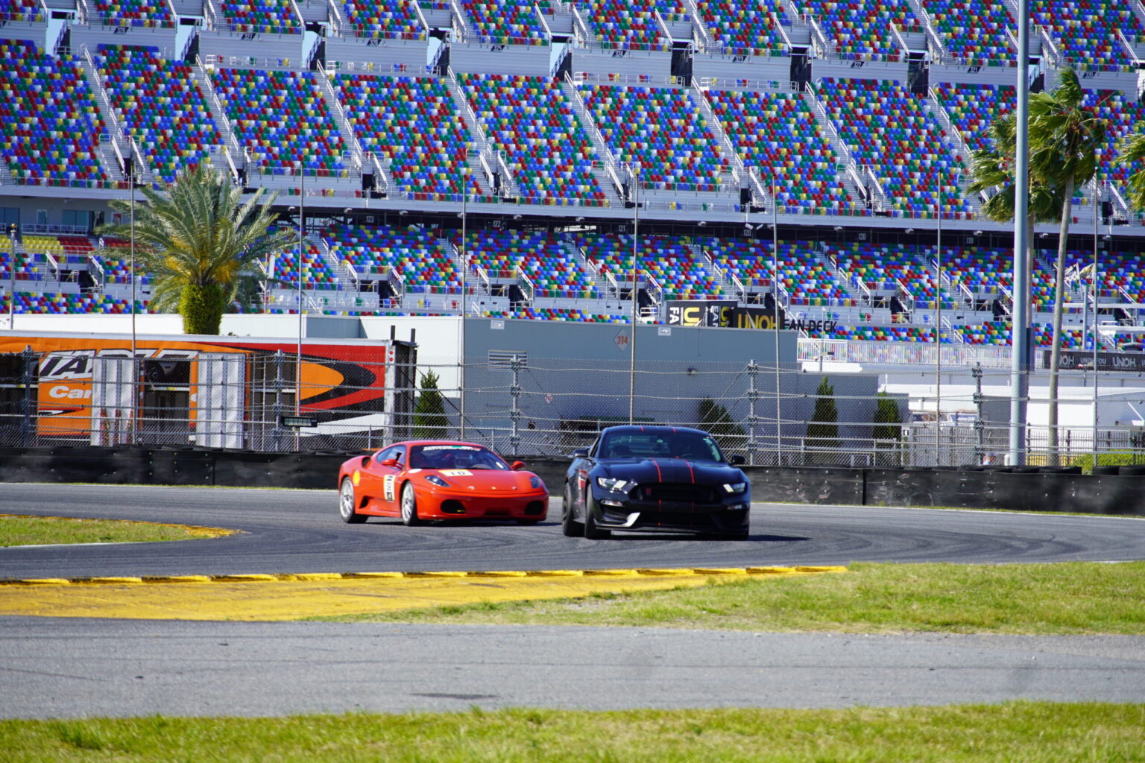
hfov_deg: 10.9
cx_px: 572
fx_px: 6011
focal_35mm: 189
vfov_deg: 7.3
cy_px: 382
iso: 100
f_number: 5.6
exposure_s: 1/320
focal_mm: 126
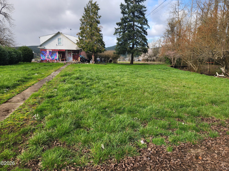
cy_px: 86
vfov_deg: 58.9
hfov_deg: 73.9
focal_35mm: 23
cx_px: 114
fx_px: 152
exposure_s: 1/671
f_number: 1.8
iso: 20
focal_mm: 5.4
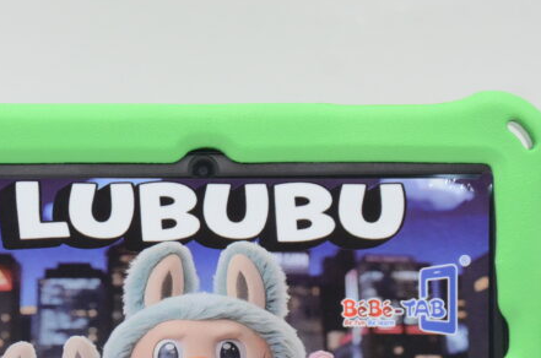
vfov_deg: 7.5
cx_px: 227
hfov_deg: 11.4
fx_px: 2714
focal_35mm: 181
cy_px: 362
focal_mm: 52
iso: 1250
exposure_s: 1/200
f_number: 7.1
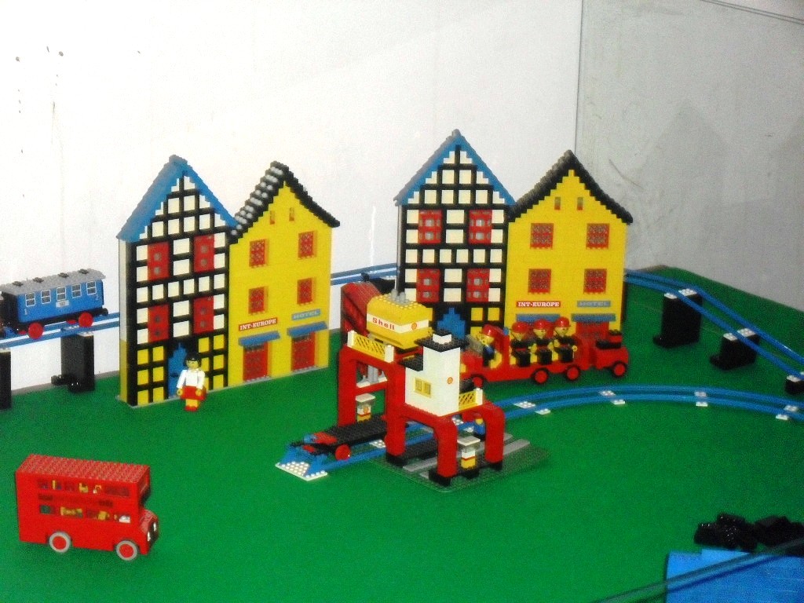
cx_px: 402
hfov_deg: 18.7
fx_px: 2439
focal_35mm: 105
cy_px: 302
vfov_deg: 14.1
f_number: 5.8
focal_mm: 18.9
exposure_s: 1/60
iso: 400
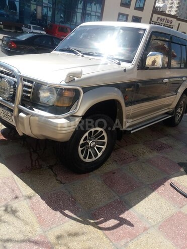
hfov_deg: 49.7
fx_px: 202
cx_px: 94
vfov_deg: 63.4
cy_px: 124
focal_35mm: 28
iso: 64
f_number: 1.9
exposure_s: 1/1338
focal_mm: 3.7
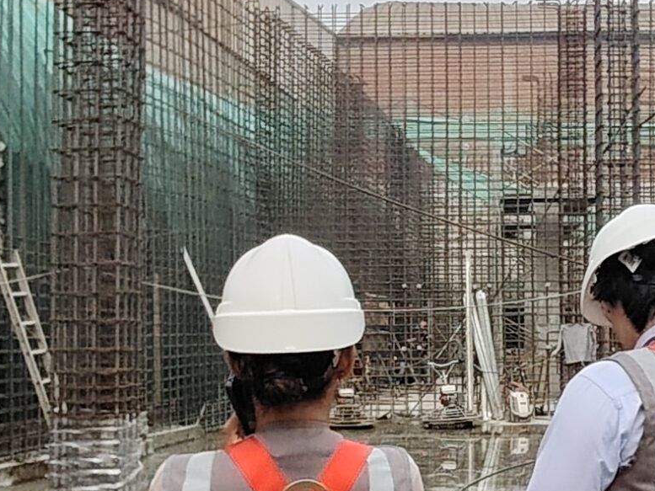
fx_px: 1060
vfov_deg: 26.0
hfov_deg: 33.9
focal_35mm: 56
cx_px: 462
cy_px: 328
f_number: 2.2
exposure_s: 1/997
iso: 100
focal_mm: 1.42
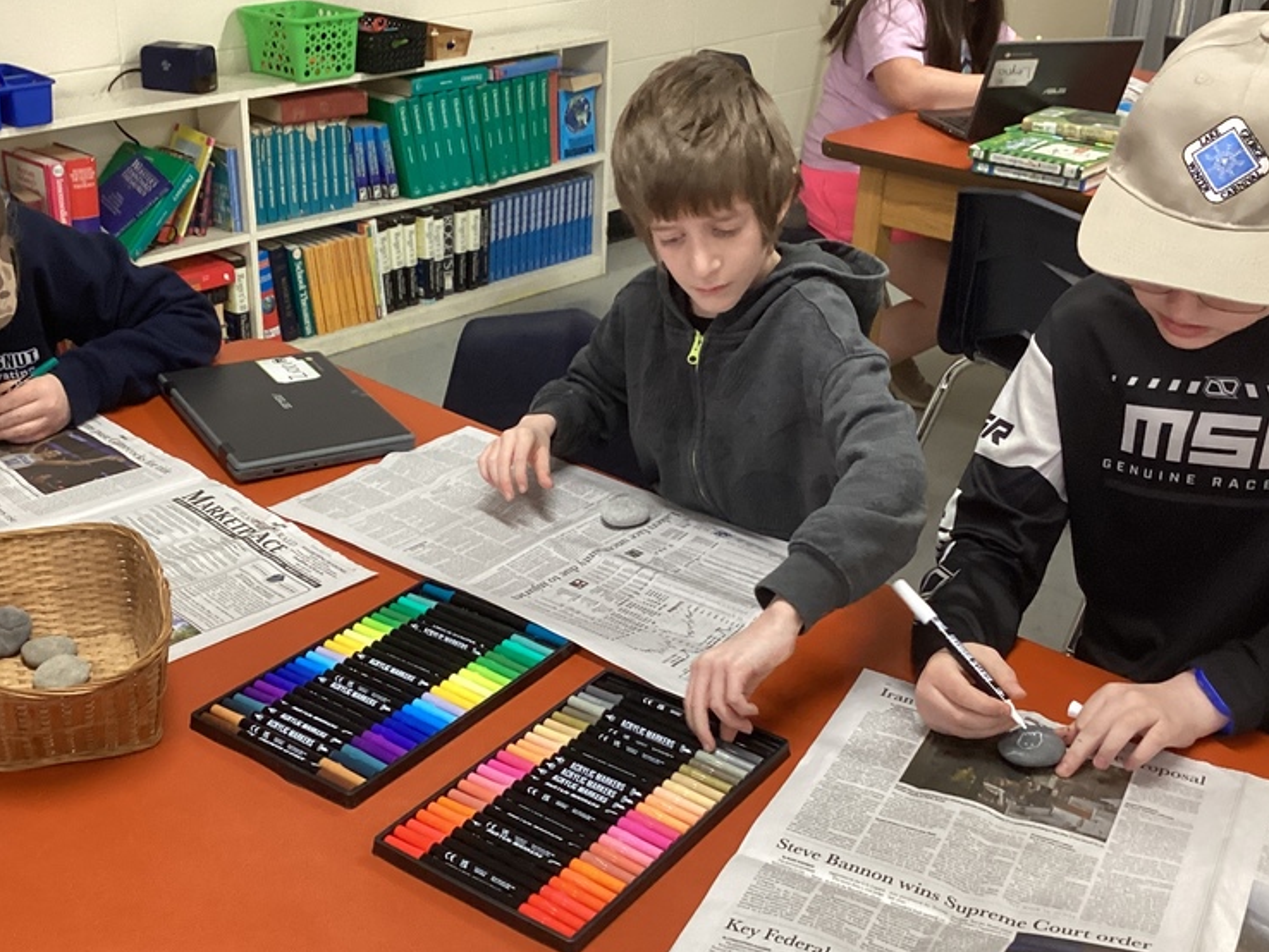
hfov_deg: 43.7
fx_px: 1577
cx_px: 519
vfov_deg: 33.6
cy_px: 488
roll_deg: +0.4
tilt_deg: -26.7
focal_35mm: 43
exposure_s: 1/60
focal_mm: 3.3
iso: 250
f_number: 2.4
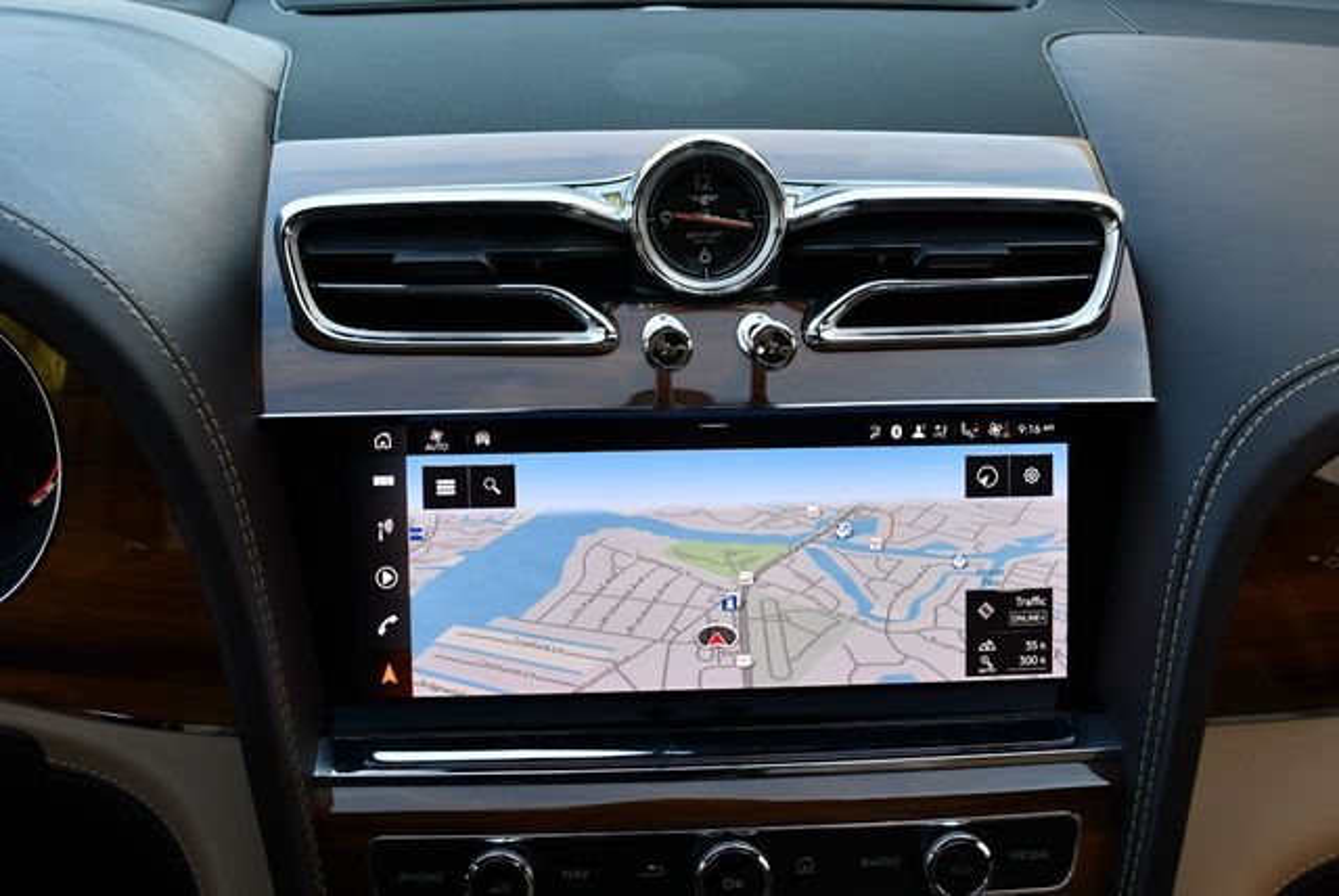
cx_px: 670
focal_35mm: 36
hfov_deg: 53.1
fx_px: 1340
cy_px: 448
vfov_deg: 36.9
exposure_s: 1/250
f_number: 4
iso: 400
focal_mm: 18
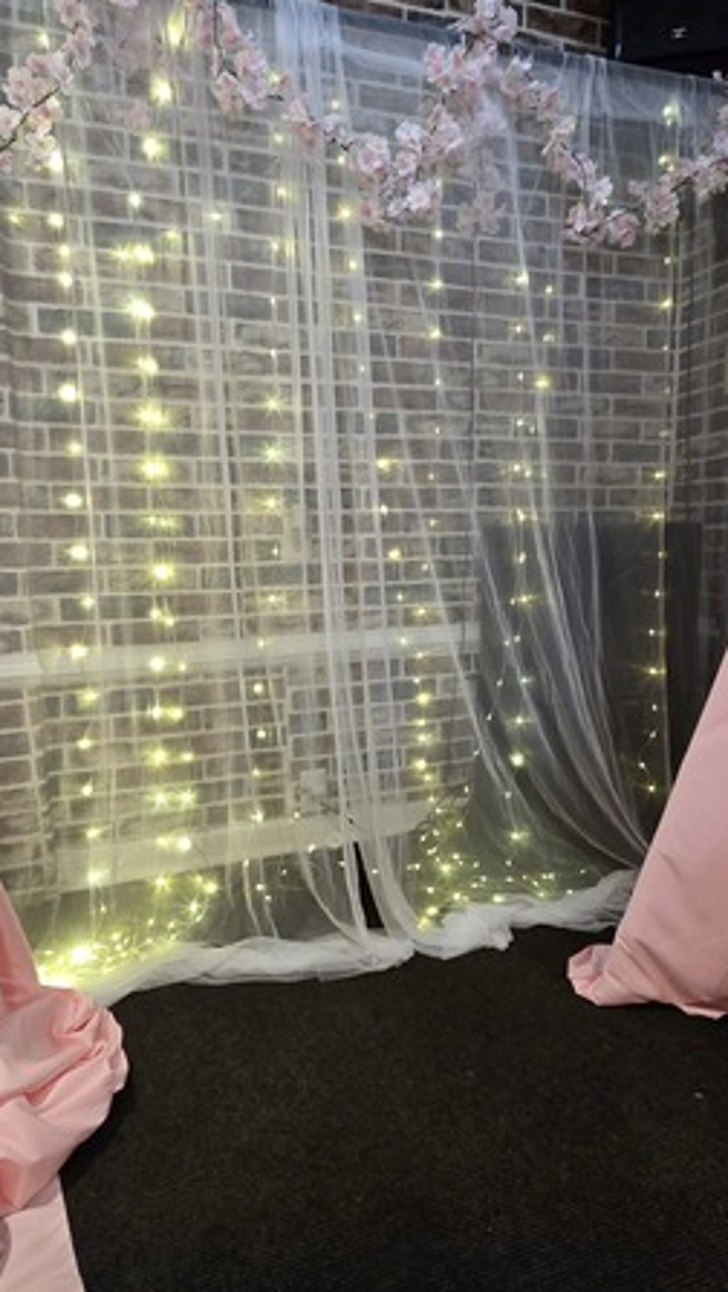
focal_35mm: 19
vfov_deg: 89.5
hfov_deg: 58.4
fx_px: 651
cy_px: 645
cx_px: 370
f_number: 2.2
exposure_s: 1/60
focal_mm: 2.2
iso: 800
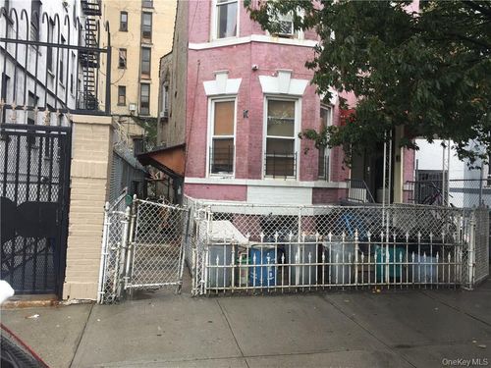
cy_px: 184
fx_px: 411
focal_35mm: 29
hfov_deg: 61.7
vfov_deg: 48.2
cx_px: 246
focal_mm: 4.15
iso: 32
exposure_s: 1/120
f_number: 2.2
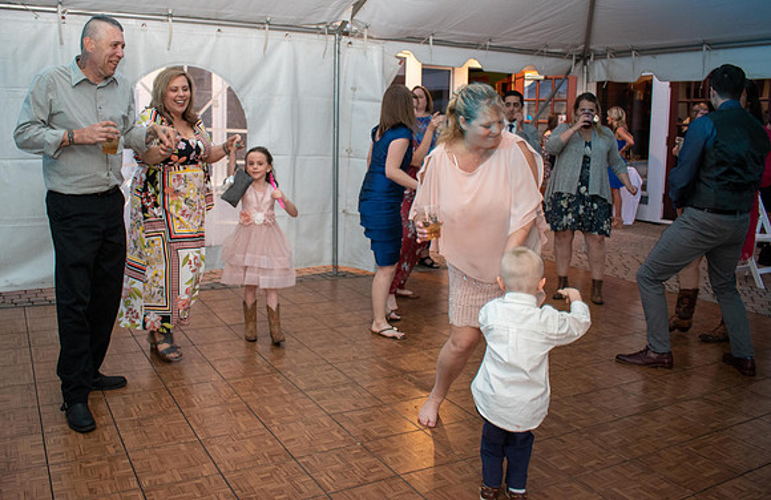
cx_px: 330
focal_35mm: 31
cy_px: 206
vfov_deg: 41.3
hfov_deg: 60.2
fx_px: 661
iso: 800
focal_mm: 18
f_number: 3.5
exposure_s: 1/60
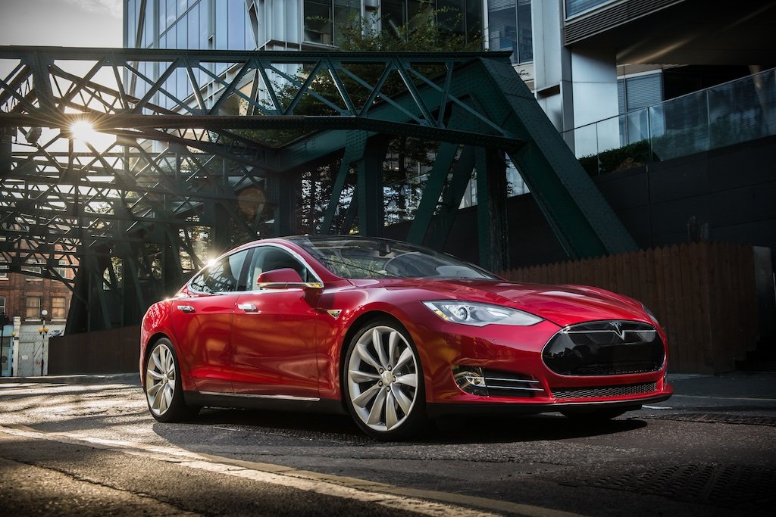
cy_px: 258
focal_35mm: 40
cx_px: 388
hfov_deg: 48.5
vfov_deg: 33.4
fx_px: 862
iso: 400
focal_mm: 40
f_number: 9
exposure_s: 1/50
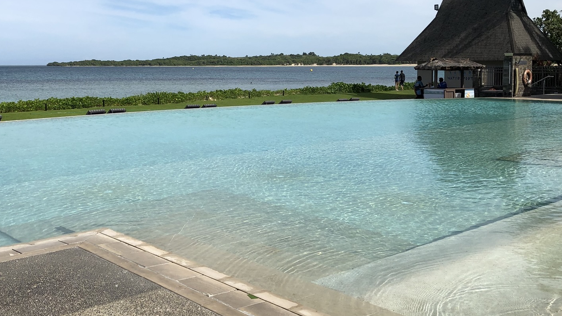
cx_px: 264
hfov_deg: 47.3
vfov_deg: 27.6
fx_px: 641
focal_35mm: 43
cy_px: 122
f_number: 1.8
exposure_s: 1/3472
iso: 20
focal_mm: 4
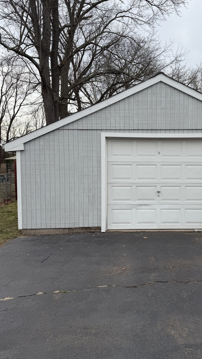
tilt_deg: -2.7
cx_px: 138
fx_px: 257
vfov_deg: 69.8
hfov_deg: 42.2
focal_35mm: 27
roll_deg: +0.1
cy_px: 175
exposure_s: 1/2000
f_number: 1.78
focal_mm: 6.76
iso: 80
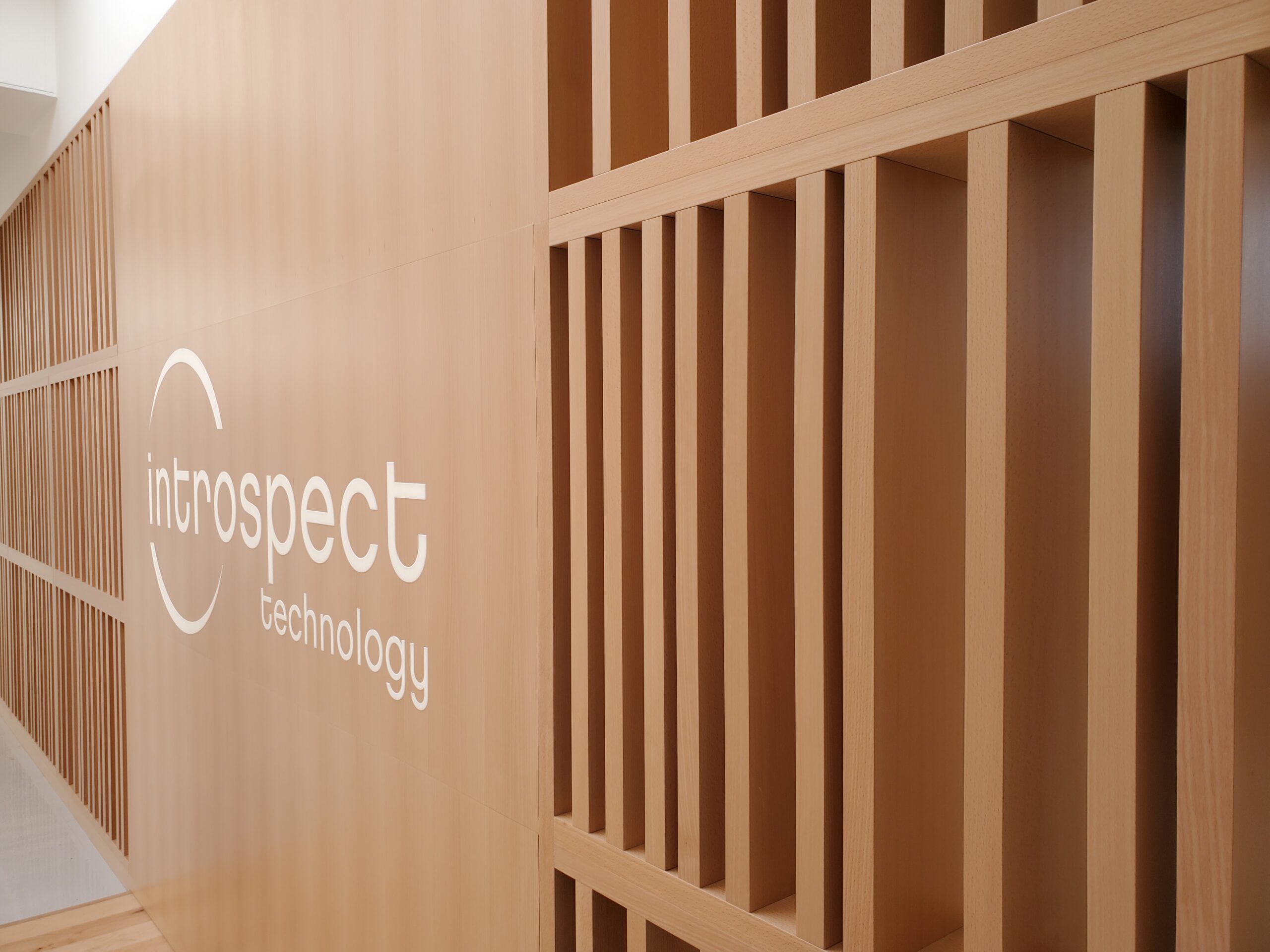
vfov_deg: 53.1
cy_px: 476
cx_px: 635
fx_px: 954
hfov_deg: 67.3
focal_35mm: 26
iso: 50
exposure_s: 1/140
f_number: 2.4
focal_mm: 4.3
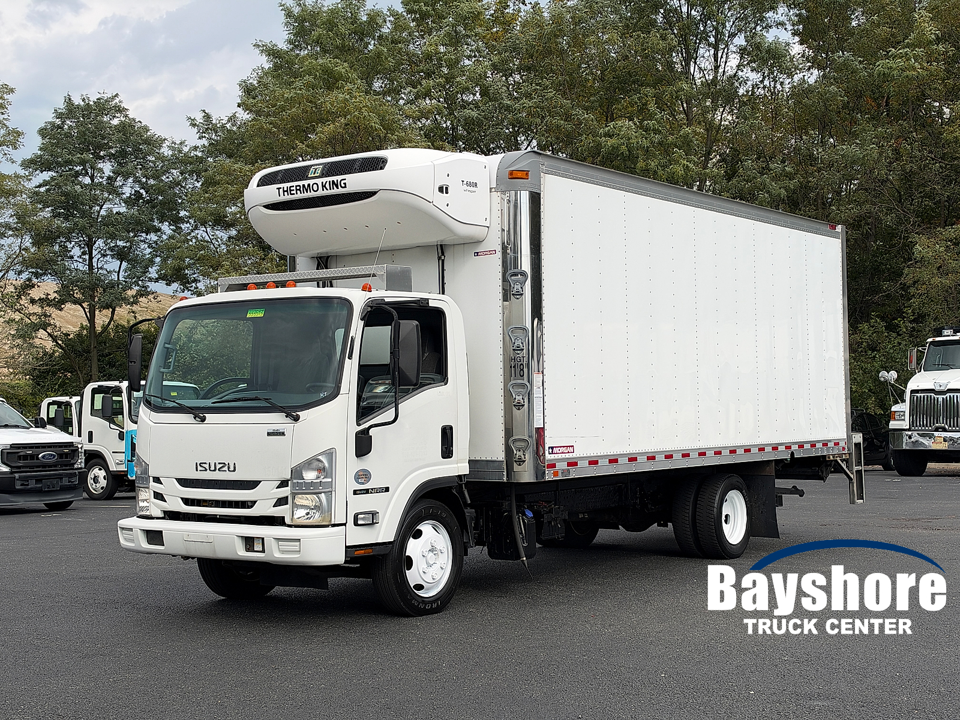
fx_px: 1331
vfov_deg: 30.3
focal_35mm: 48
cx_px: 480
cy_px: 360
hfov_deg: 39.7
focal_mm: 6.93
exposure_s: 1/4975
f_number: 1.8
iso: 64
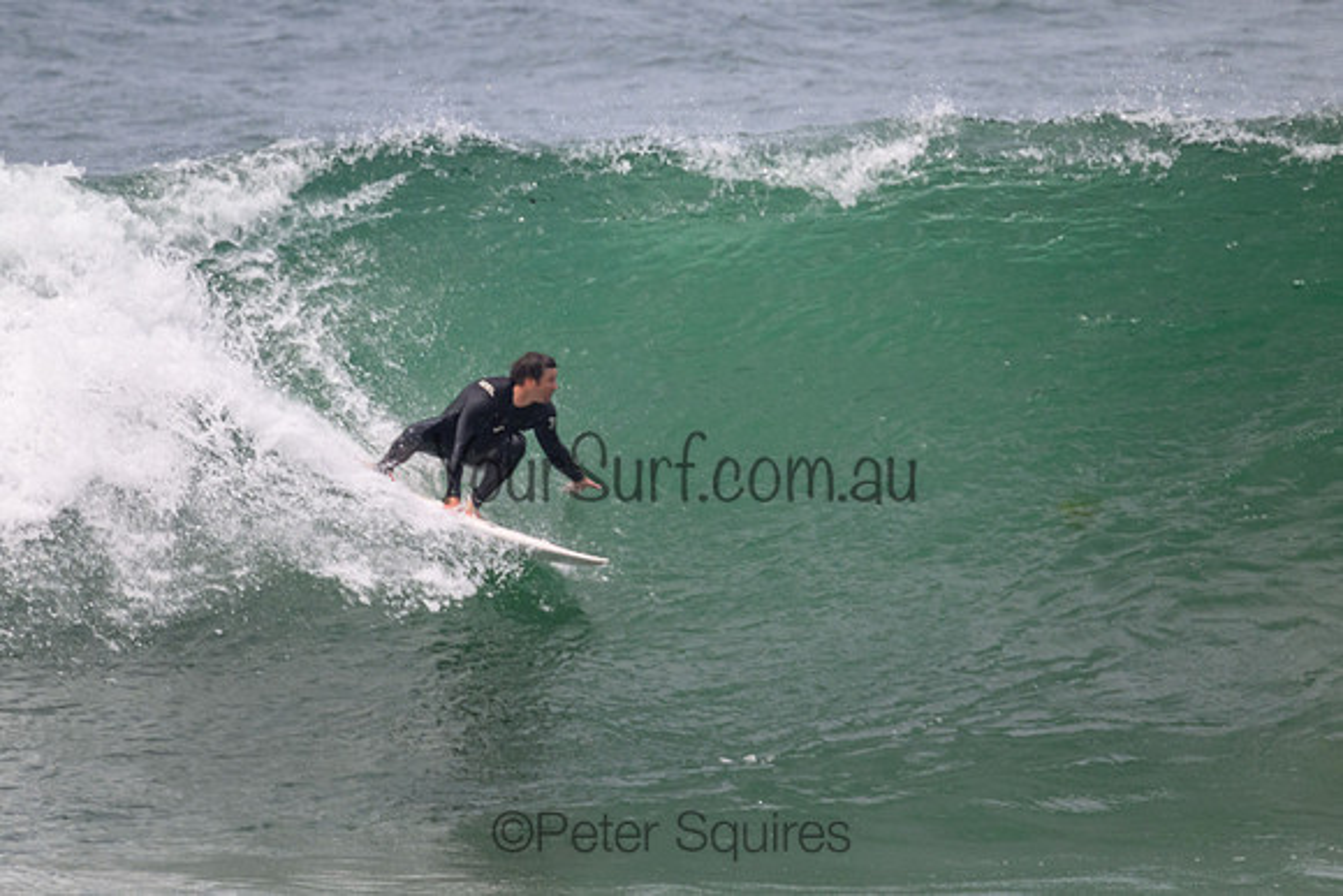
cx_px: 616
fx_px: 38694
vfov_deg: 1.3
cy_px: 377
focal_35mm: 1037
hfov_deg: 2.0
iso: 1000
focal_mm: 800
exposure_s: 1/2000
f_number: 11
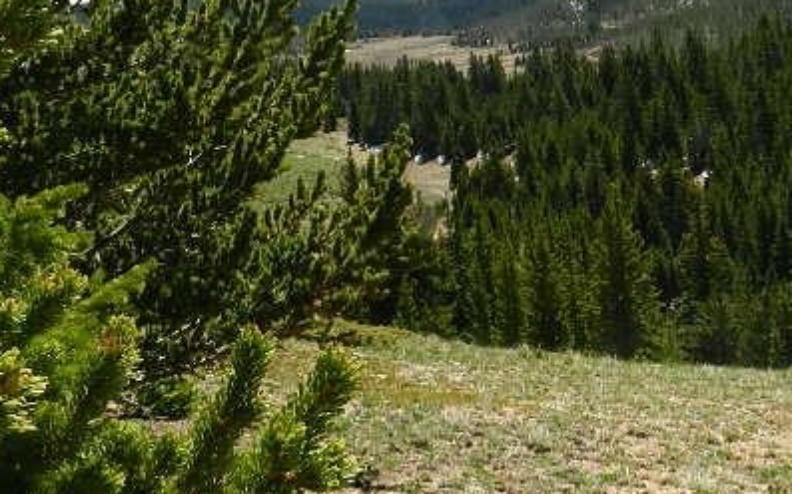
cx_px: 457
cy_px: 74
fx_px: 1403
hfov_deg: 31.5
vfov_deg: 19.7
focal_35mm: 65
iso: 160
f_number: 4
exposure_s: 1/125
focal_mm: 6.7
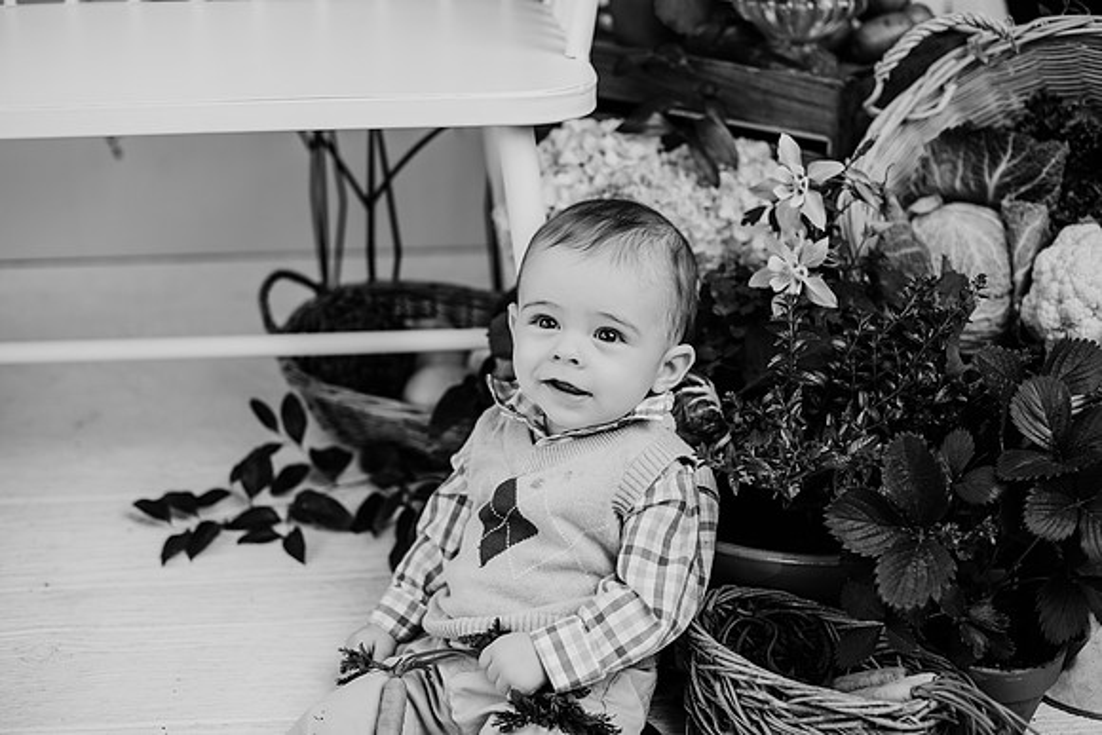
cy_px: 368
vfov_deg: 27.0
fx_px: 1531
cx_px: 551
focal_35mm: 50
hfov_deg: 39.6
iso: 100
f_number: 2.8
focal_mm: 50
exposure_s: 1/125
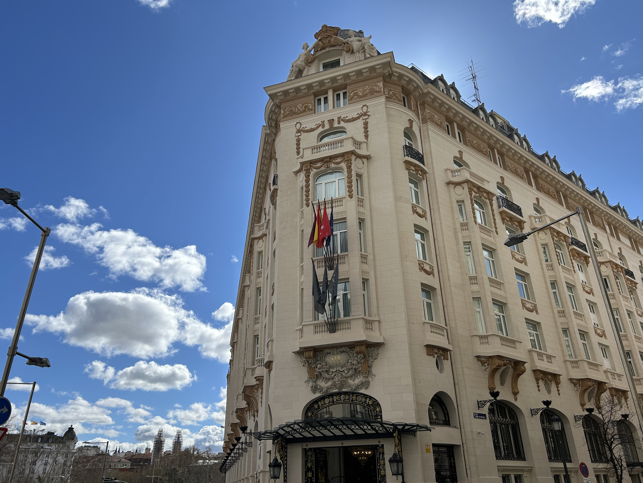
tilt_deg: +24.6
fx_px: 483
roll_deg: +1.9
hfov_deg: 67.3
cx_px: 322
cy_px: 242
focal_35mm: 26
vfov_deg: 53.1
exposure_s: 1/6993
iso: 50
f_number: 1.5
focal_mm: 5.7
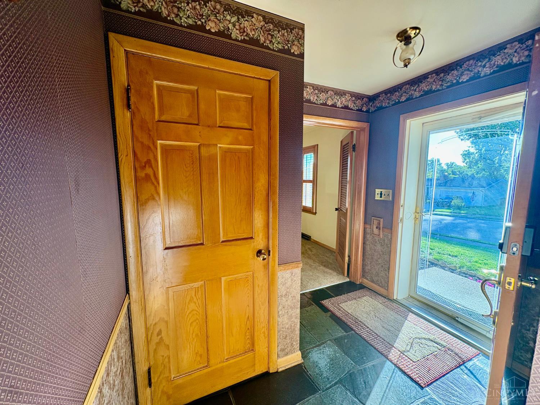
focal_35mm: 14
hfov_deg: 102.1
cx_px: 270
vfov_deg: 85.7
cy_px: 202
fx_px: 218
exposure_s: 1/99
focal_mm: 2.22
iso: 160
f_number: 2.2
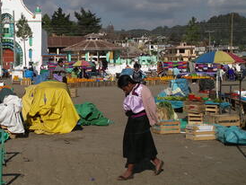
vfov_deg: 19.8
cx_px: 74
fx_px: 526
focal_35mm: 74
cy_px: 56
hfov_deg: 26.1
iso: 80
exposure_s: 1/500
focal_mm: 10.9
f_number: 7.8
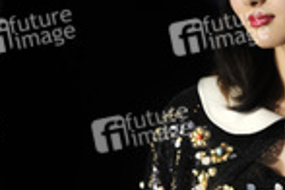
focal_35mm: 398
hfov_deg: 5.2
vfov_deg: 3.5
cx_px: 168
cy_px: -16
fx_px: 3151
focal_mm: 130
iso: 200
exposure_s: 1/320
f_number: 5
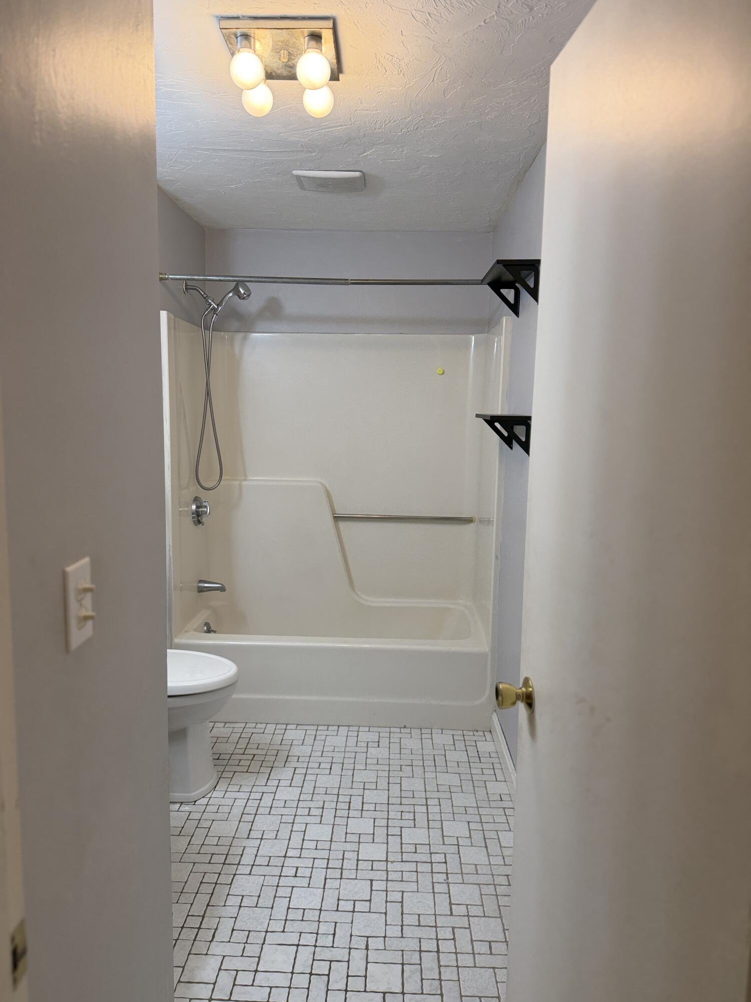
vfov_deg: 71.6
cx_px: 376
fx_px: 694
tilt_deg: -7.9
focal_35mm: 24
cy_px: 501
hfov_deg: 56.8
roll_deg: -0.9
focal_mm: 6.76
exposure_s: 1/120
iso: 100
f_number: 1.78
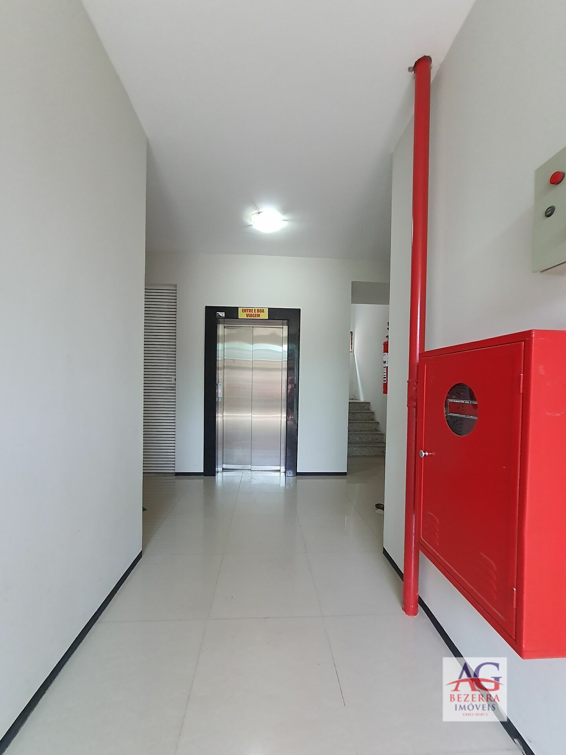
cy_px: 378
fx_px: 283
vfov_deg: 106.2
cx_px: 283
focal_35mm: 13
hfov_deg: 89.9
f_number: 2.2
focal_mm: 1.74
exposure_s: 1/60
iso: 320
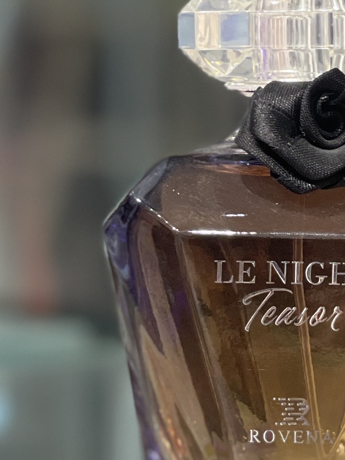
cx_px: 329
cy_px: 391
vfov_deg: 10.0
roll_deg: +0.1
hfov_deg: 7.5
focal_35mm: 198
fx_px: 2632
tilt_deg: -8.3
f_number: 2
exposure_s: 1/100
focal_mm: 6
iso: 160
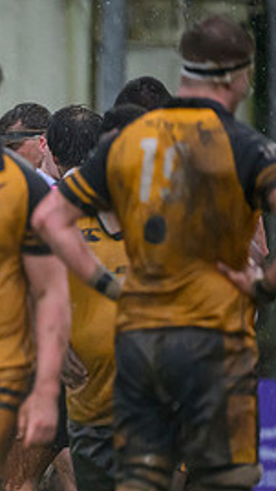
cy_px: 362
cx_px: -345
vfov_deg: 2.0
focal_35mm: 1099
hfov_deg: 1.1
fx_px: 14321
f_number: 3.2
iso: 5000
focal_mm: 400
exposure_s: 1/1600
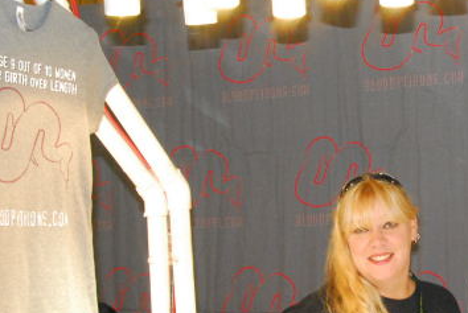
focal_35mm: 95
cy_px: 217
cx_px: 485
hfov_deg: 20.6
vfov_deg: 14.4
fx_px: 1237
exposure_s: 1/40
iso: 1600
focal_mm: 28
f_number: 5.6
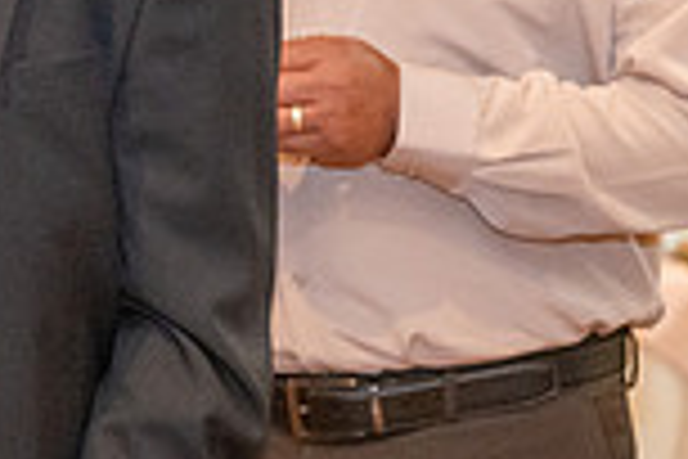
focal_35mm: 266
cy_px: -169
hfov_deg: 7.6
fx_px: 5083
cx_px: -454
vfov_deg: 5.1
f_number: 2.8
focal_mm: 70
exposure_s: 1/200
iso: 2500
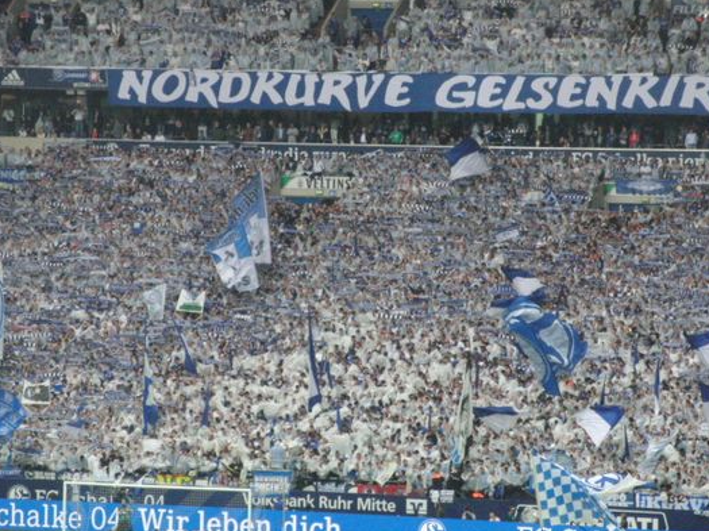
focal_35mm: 201
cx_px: 354
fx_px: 4114
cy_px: 284
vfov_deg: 7.4
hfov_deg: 9.8
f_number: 4.5
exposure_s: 1/400
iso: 800
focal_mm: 32.1
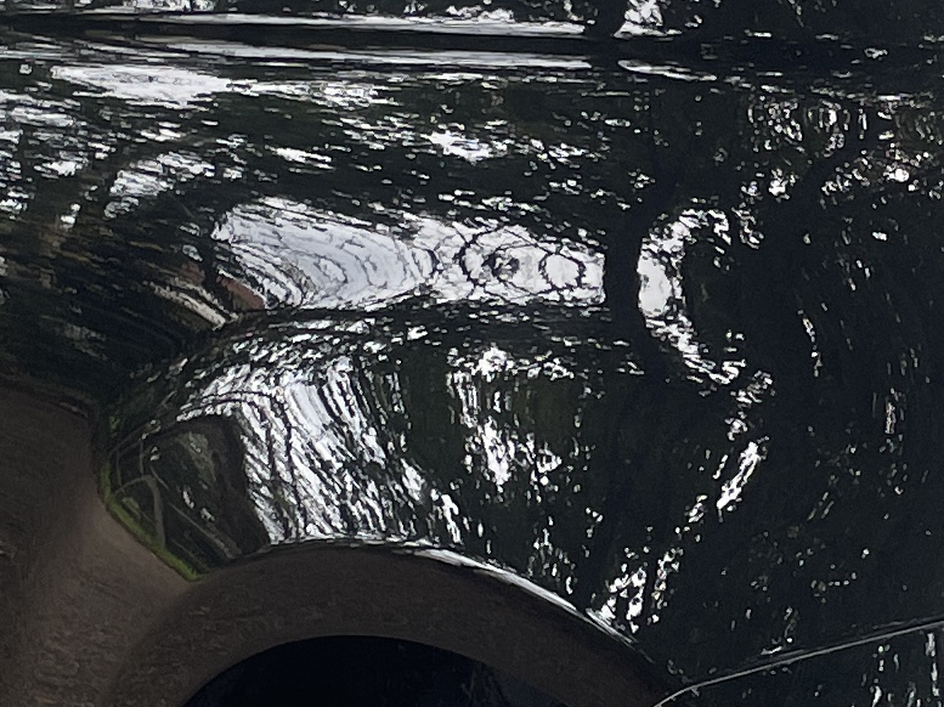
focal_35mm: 135
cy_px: 285
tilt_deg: -9.6
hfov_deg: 14.5
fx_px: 3680
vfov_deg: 11.0
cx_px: 782
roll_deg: -0.3
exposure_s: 1/121
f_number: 1.6
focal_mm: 4.2
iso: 50
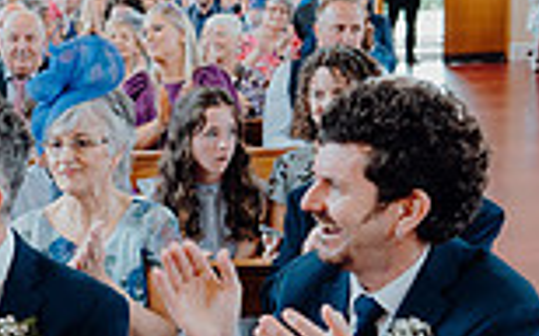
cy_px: 341
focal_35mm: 92
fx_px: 1350
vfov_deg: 14.0
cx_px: 0
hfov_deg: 21.8
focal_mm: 24
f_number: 2.8
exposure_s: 1/200
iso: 800
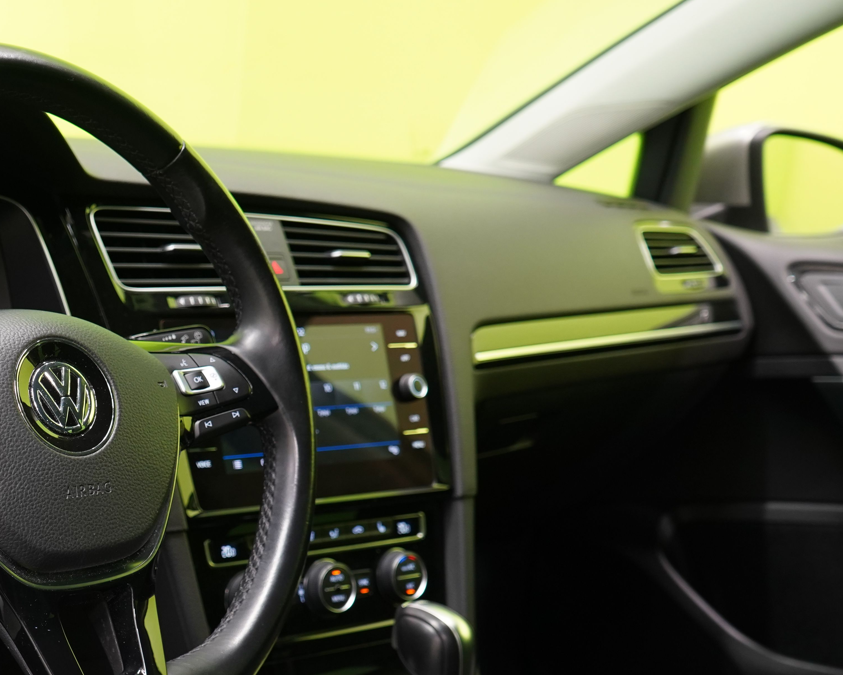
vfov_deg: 28.1
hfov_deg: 32.9
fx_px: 1347
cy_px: 386
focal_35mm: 54
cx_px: 80
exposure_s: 1/20
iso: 1250
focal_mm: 29
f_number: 5
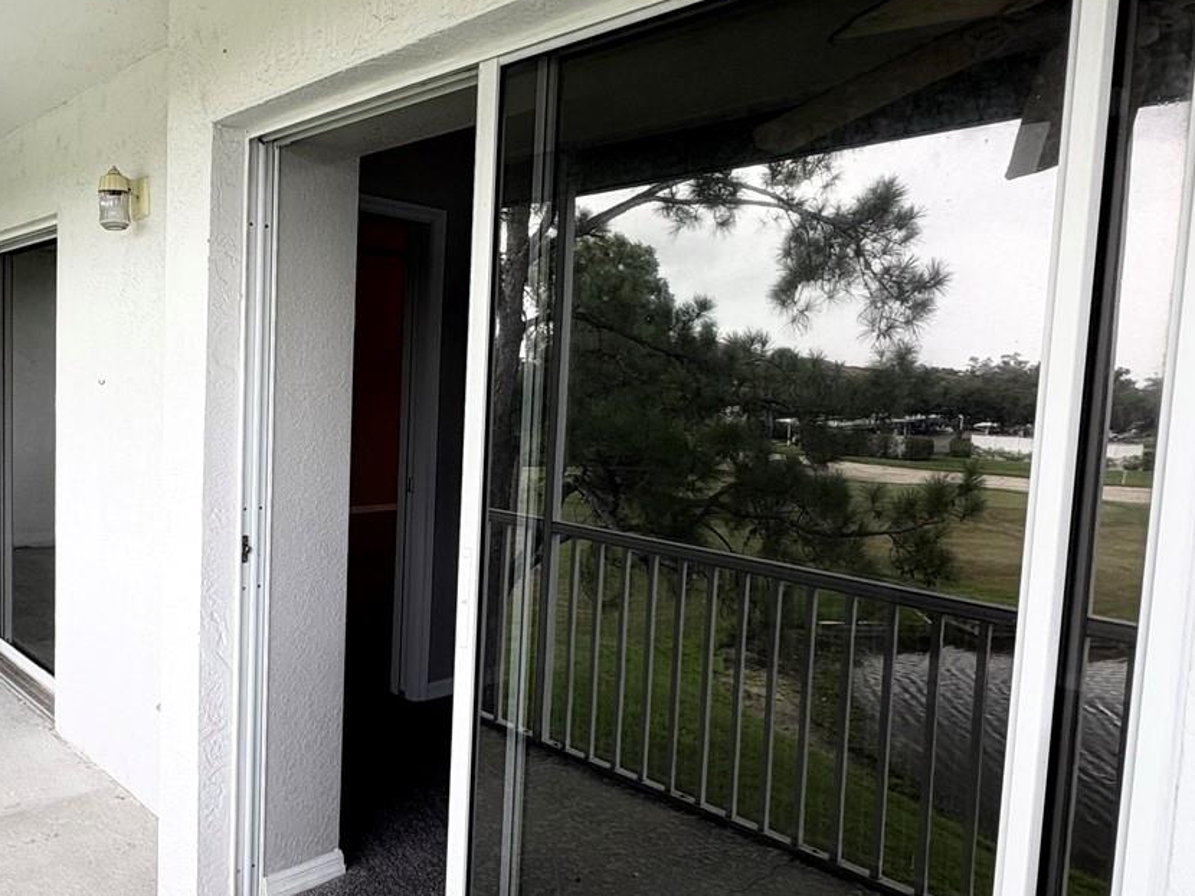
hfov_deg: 63.4
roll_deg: -2.5
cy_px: 452
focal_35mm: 27
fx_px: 932
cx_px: 384
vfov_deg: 51.3
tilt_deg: -3.2
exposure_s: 1/99
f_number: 2.2
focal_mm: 2.22
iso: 40
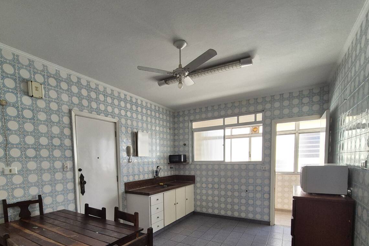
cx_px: 166
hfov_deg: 92.9
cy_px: 172
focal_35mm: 17
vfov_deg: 67.6
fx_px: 174
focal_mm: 2.2
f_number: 2.2
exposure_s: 1/359
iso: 250
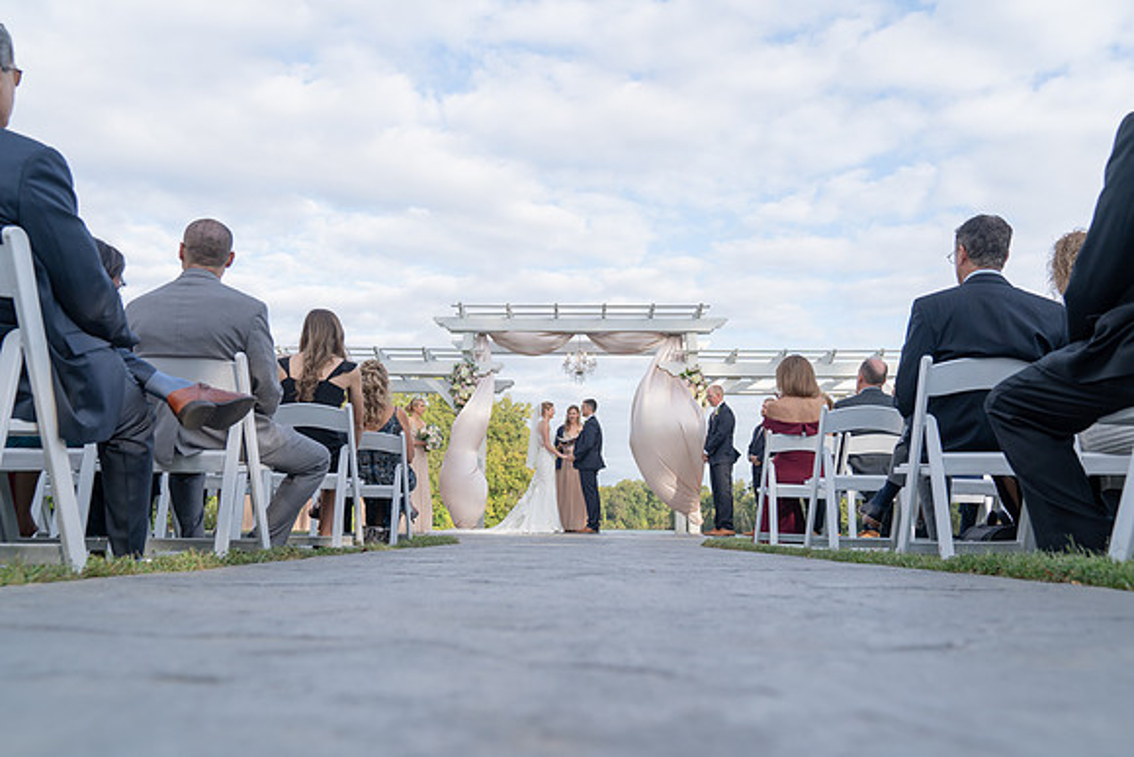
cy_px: 378
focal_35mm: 28
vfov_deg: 45.8
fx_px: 896
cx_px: 567
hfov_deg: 64.7
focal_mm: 28
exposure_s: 1/250
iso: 100
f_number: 4
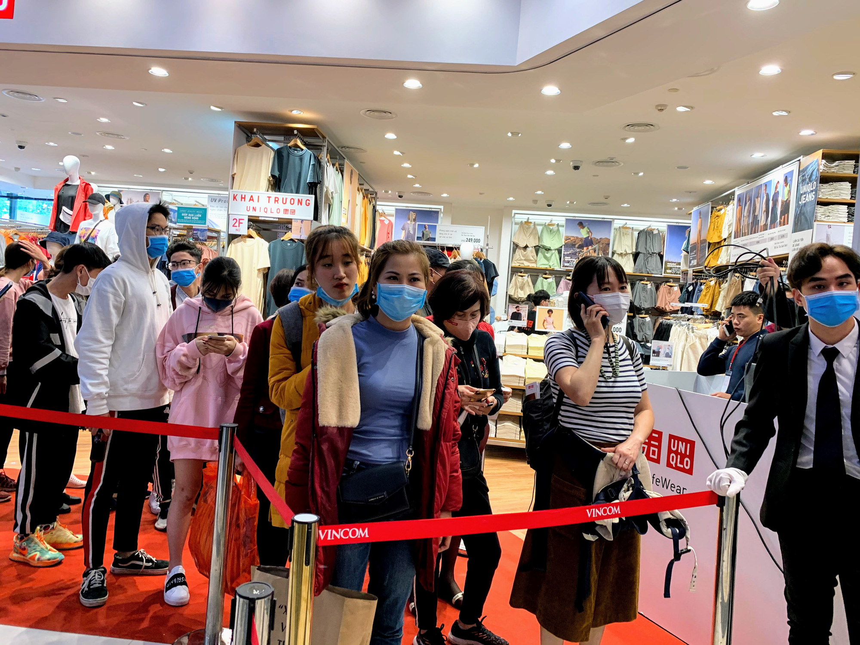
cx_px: 430
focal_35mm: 26
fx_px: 646
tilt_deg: -1.4
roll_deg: -3.0
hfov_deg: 67.3
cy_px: 322
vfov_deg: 53.1
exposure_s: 1/100
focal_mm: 4.25
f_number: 1.8
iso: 64
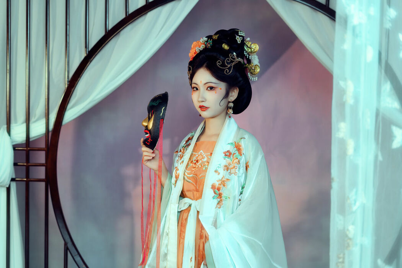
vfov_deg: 27.0
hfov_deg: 39.6
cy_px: 134
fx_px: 558
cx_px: 201
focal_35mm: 50
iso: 125
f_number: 2.5
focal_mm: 50
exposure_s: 1/100
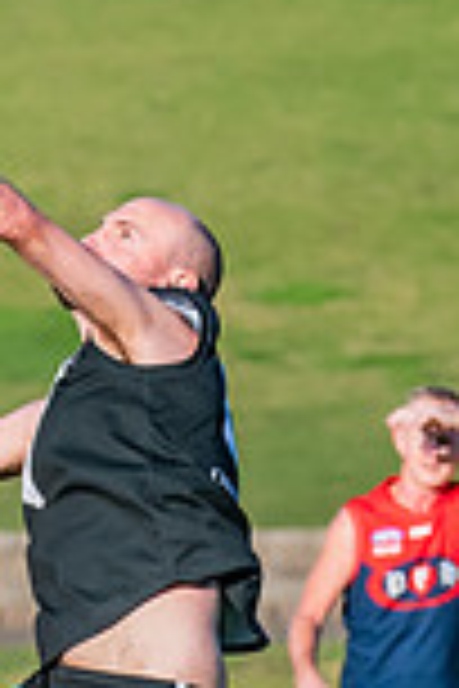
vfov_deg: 1.8
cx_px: -287
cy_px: 628
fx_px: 21457
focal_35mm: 1122
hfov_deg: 1.2
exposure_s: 1/1600
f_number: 8
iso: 800
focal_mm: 240
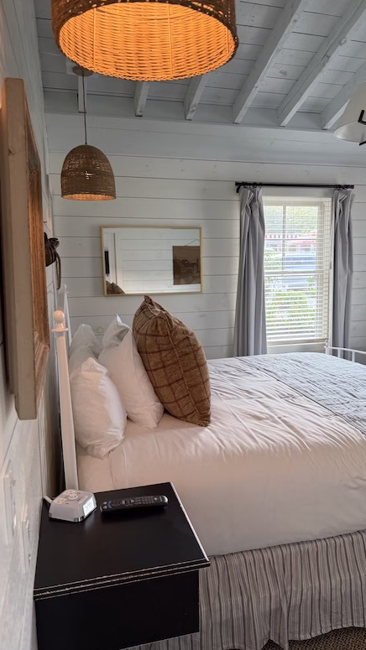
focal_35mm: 27
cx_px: 210
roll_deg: +1.2
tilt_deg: -7.9
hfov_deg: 42.8
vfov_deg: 69.9
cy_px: 325
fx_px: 466
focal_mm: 6.76
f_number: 1.78
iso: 125
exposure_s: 1/60
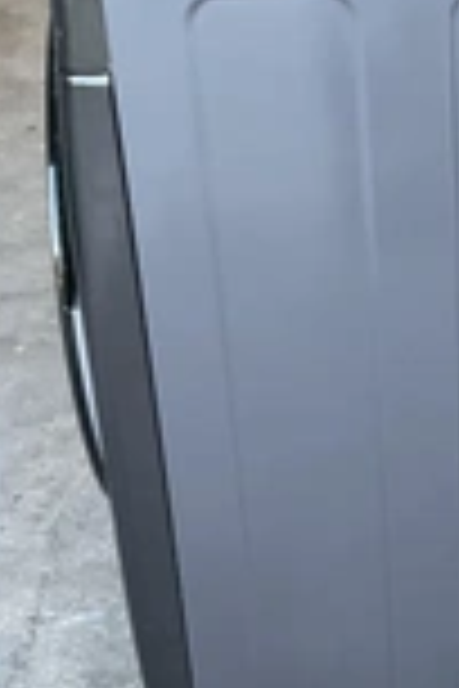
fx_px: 1511
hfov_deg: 16.7
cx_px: 508
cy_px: 265
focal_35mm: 79
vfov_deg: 25.6
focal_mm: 3
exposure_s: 1/60
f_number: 1.8
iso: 100
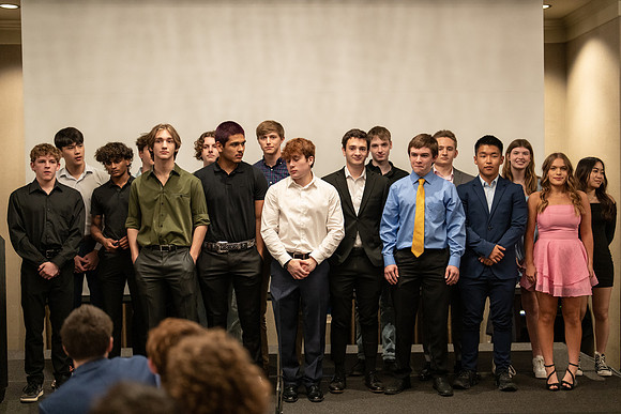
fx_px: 886
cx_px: 310
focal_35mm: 51
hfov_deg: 38.6
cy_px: 207
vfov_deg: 26.3
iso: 2500
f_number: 1.2
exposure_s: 1/320
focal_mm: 50
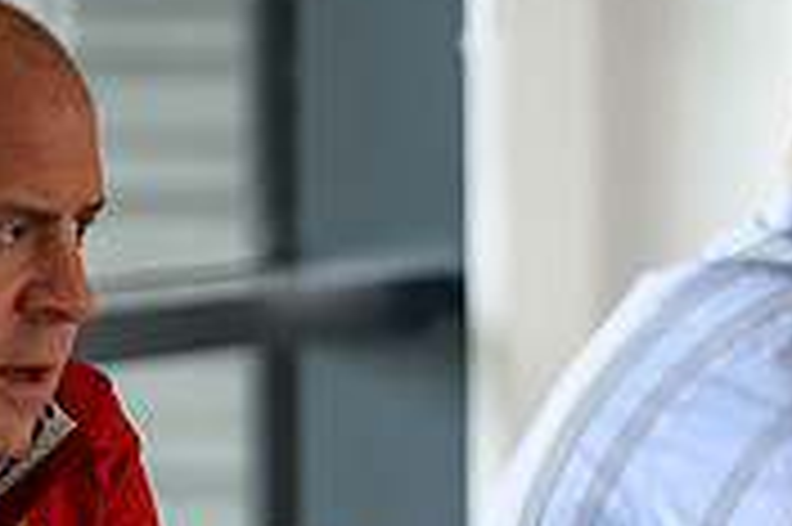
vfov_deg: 3.2
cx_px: 958
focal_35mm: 429
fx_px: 9429
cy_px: 659
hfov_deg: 4.8
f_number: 2.8
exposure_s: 1/800
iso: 2500
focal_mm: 130
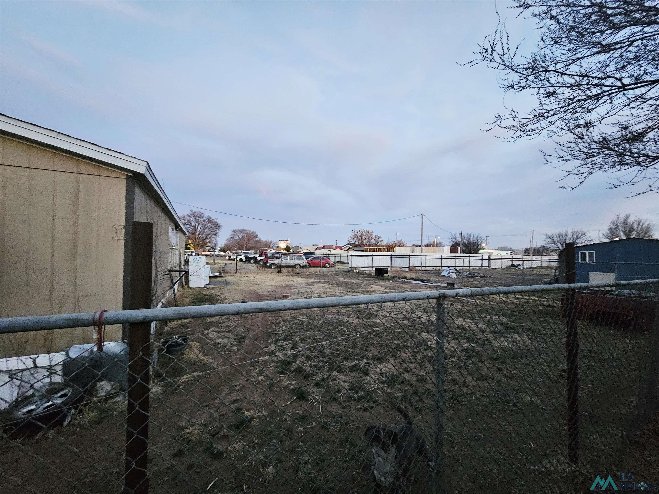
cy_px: 247
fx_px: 247
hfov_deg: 106.2
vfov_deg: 89.9
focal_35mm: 13
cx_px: 330
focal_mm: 2.2
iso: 1000
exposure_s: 1/24
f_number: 2.2
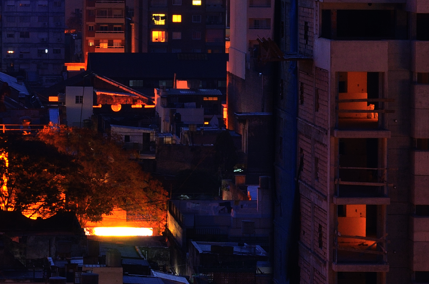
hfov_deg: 9.2
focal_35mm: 224
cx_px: 20
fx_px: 2664
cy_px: -59
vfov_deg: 6.1
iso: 250
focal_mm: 50
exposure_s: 30
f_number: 16
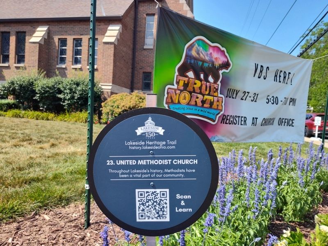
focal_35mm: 23
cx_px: 164
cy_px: 123
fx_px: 218
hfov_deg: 73.9
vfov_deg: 58.9
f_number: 1.8
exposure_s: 1/731
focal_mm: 5.56
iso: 100
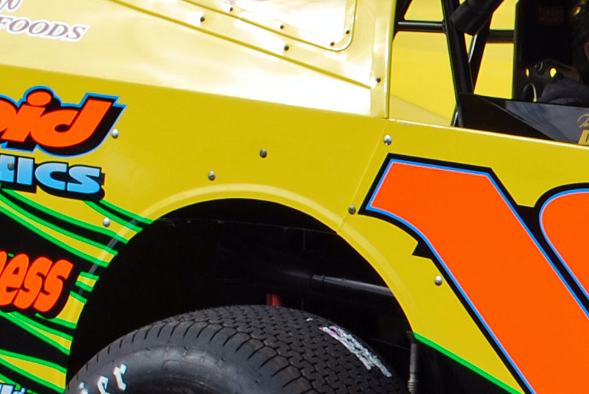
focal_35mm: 205
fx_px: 3364
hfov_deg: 9.8
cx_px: 827
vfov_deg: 6.7
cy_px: 389
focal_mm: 29
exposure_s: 1/250
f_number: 8
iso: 100
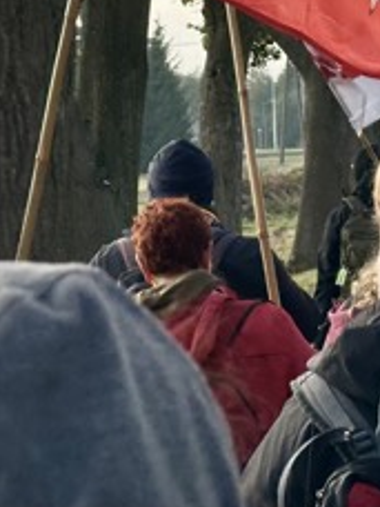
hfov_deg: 14.4
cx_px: 398
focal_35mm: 101
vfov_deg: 18.8
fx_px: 1478
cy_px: -20
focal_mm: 6.86
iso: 64
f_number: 1.78
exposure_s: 1/1667
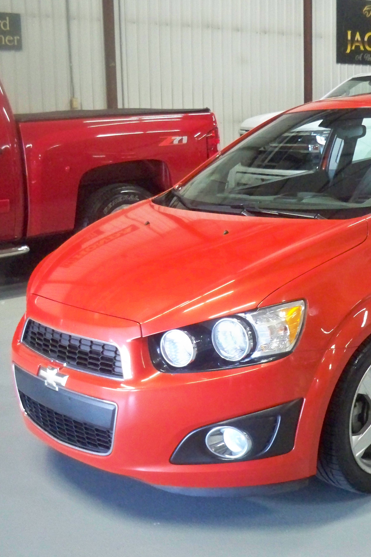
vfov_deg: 40.3
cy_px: 279
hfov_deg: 26.8
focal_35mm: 49
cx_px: 320
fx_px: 757
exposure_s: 1/60
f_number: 3.1
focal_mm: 6.3
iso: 1000
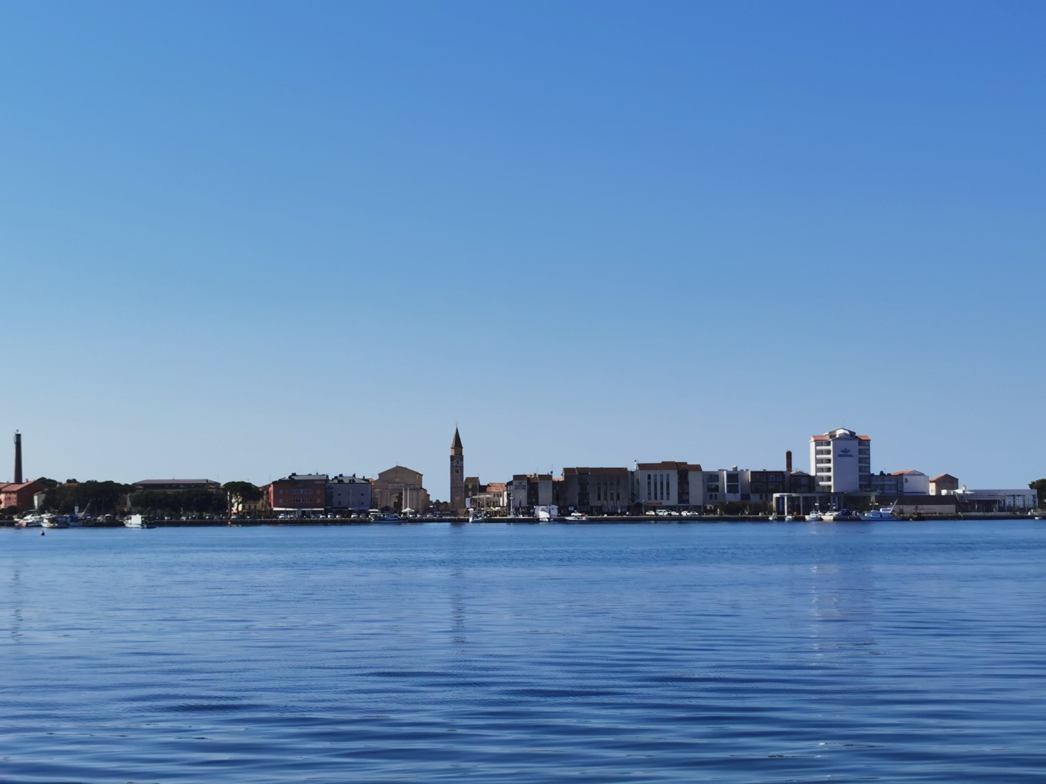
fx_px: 2055
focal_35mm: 68
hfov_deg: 28.6
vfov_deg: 21.6
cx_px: 523
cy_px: 392
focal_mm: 5.56
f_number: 1.6
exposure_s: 1/7246
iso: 50
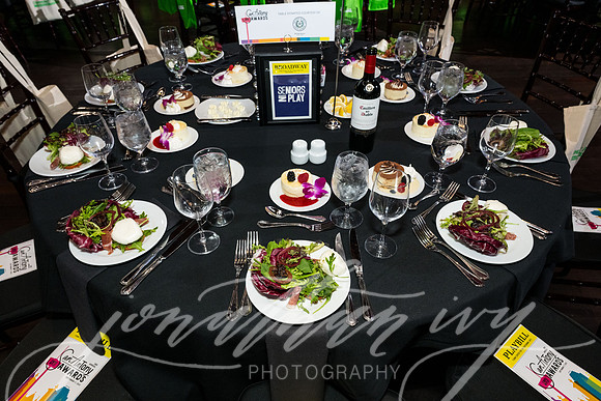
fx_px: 401
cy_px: 200
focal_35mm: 24
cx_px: 300
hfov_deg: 73.7
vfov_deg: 53.2
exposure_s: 1/80
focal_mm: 24
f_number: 8
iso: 3200
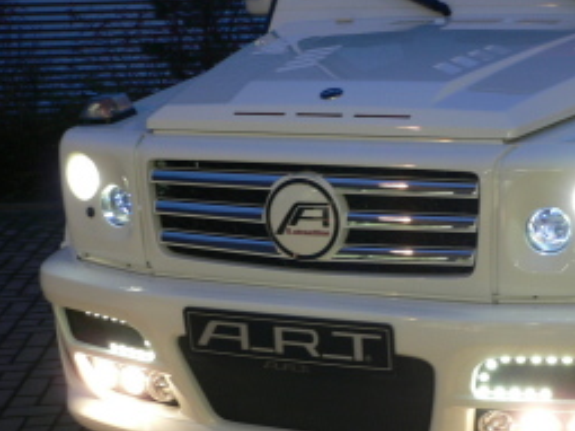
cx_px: 435
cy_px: 281
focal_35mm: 73
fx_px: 1212
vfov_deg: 20.1
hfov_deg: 26.3
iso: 100
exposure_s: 1/6
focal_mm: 7.8
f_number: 2.8
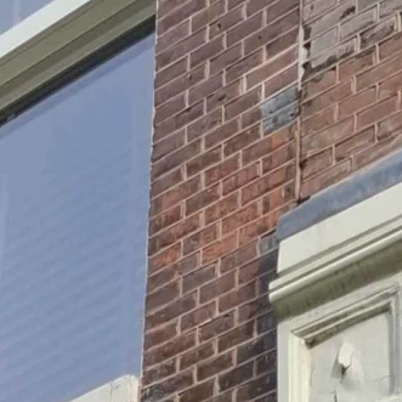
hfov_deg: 10.5
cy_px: 1070
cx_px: -312
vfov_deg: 9.5
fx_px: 2063
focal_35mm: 157
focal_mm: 5.54
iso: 50
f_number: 1.8
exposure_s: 1/864
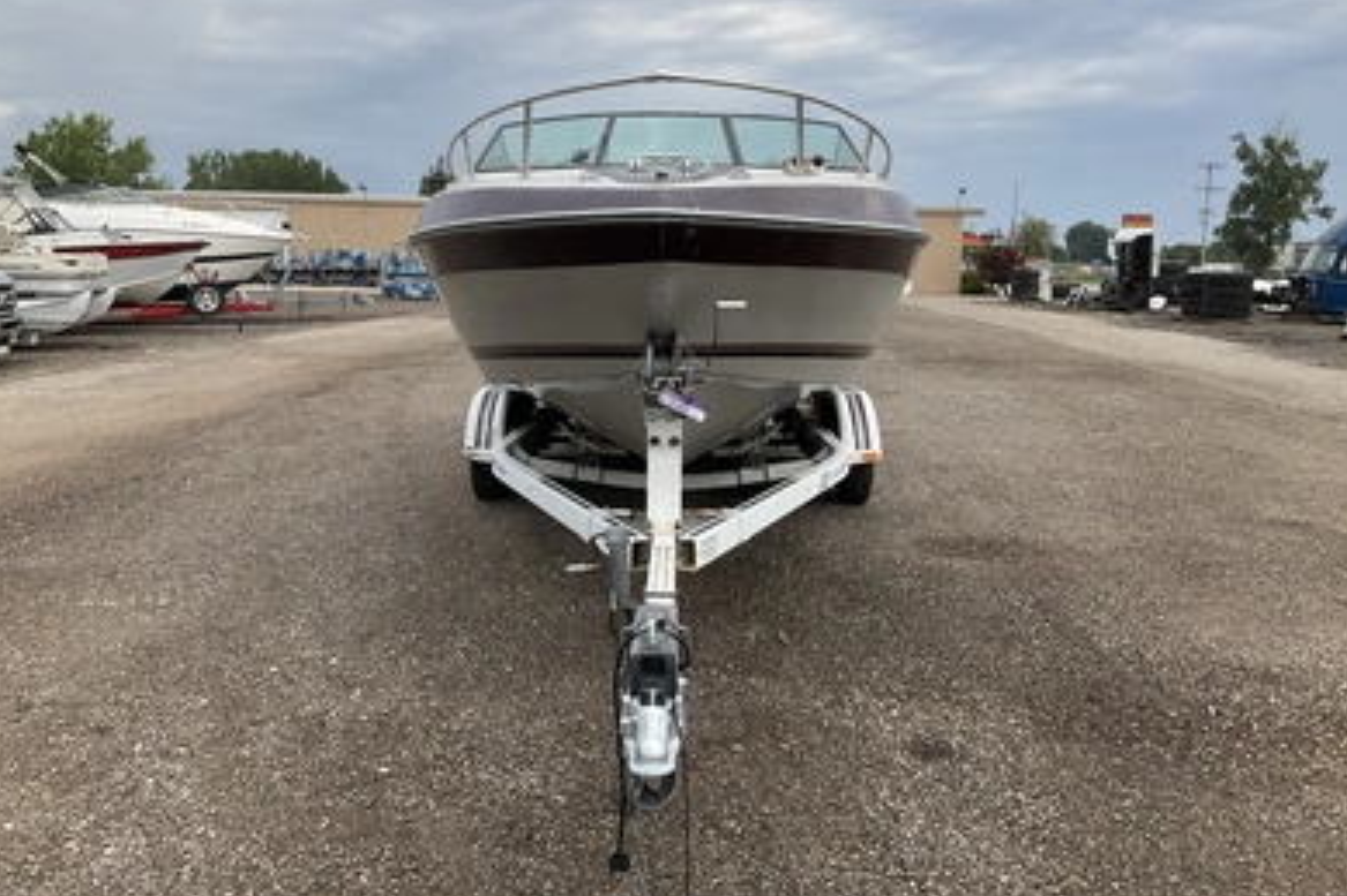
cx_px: 672
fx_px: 1159
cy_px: 387
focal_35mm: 31
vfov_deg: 42.2
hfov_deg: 60.3
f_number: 1.8
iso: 25
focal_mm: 3
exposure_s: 1/719
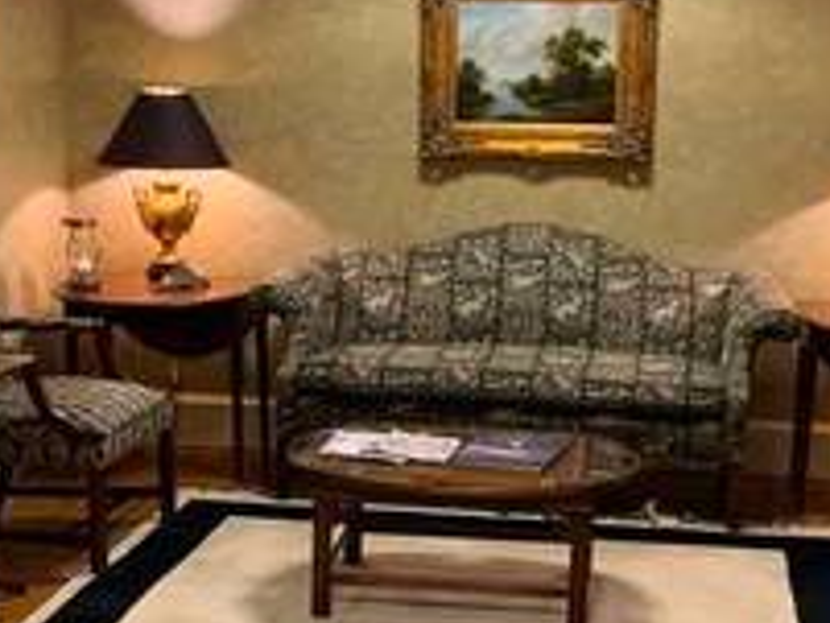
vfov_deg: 21.2
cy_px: 437
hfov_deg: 28.1
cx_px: 452
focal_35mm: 69
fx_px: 1655
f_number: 1.8
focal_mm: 4.25
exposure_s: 1/40
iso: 400
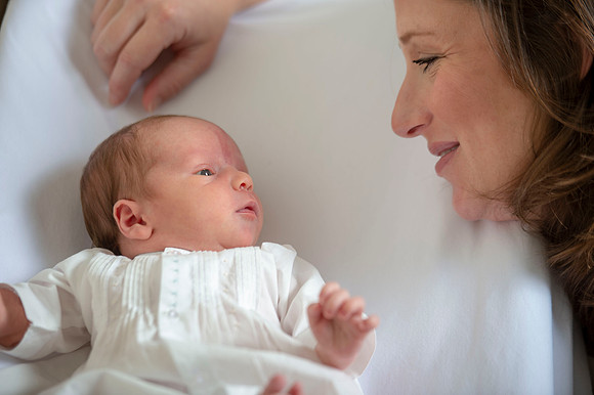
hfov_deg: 12.1
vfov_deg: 8.1
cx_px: 297
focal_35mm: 170
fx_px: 2803
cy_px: 198
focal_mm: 170
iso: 80
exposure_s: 1/160
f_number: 2.8
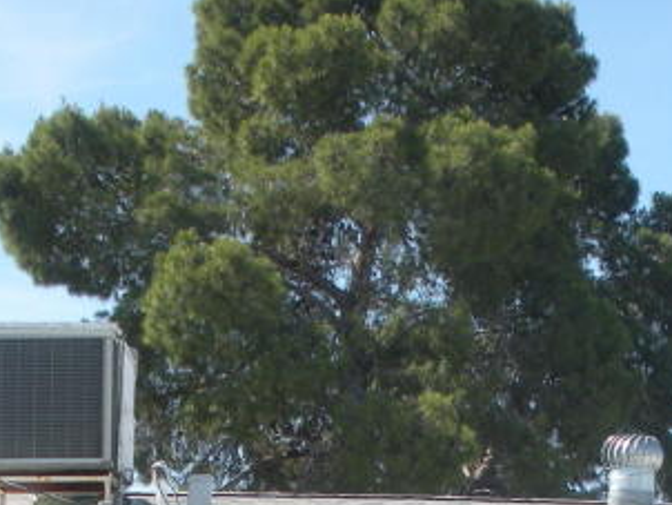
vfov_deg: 11.6
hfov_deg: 16.0
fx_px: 2370
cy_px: 779
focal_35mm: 122
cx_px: 525
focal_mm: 6.3
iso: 88
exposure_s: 1/486
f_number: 3.5
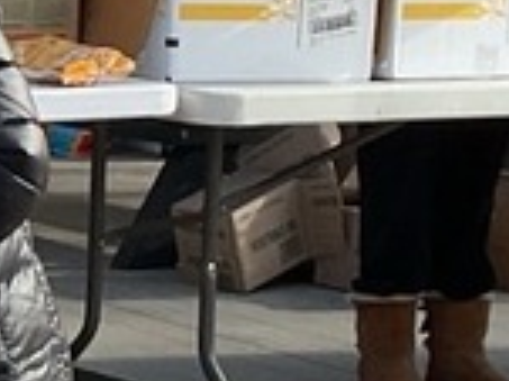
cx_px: -212
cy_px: 276
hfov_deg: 9.8
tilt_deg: -6.4
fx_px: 2894
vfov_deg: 7.5
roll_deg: -0.8
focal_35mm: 197
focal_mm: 3
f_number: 1.8
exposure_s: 1/898
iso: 16
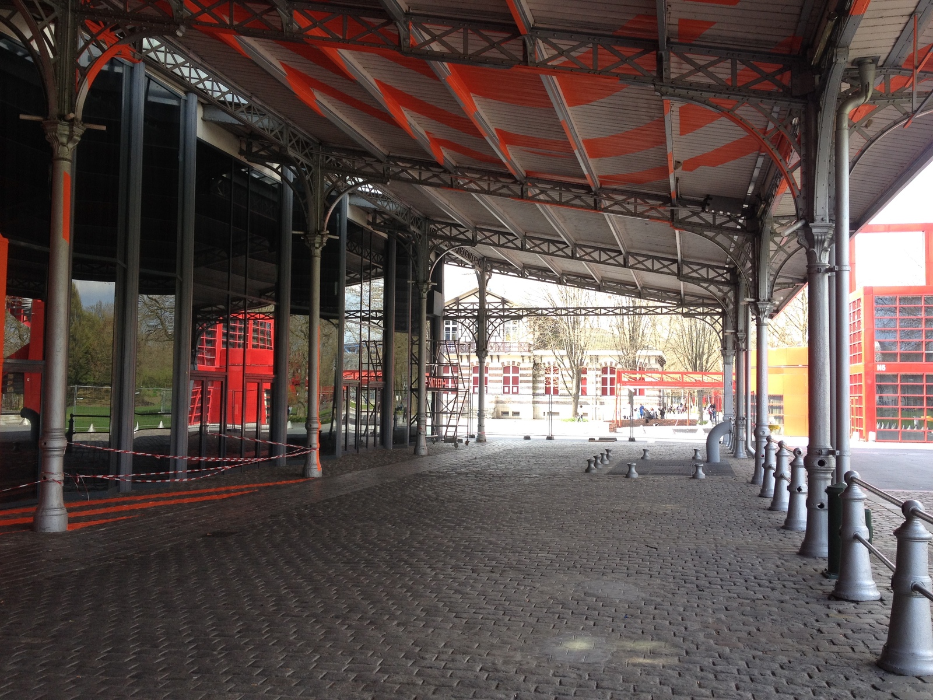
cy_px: 350
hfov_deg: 52.6
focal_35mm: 35
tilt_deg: +0.6
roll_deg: -0.4
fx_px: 943
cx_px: 466
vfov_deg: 40.7
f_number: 2.4
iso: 50
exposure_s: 1/181
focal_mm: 4.28
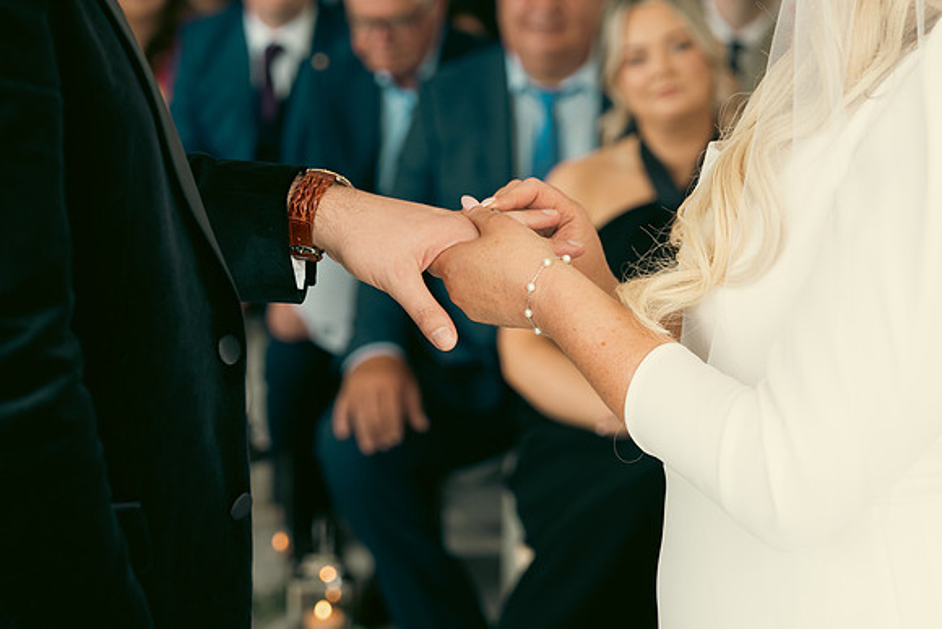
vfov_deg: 13.0
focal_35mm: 105
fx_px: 2748
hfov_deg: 19.5
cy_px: 314
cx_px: 471
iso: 500
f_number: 3.5
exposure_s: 1/160
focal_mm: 70
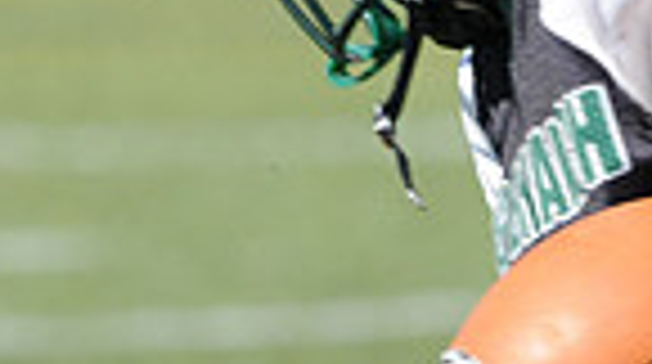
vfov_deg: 0.6
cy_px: 694
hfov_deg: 1.1
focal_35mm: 1885
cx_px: 418
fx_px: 32535
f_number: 6.3
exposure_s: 1/500
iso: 200
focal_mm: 300
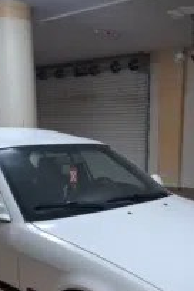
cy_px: 223
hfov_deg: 28.4
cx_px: 136
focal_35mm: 47
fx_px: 380
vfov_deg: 40.6
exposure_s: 1/100
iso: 320
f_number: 1.8
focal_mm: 5.54
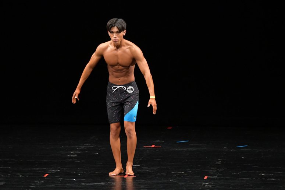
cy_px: 95
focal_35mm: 270
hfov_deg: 7.6
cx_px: 142
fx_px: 2136
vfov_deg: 5.1
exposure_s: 1/400
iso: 3200
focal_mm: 180
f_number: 5.6
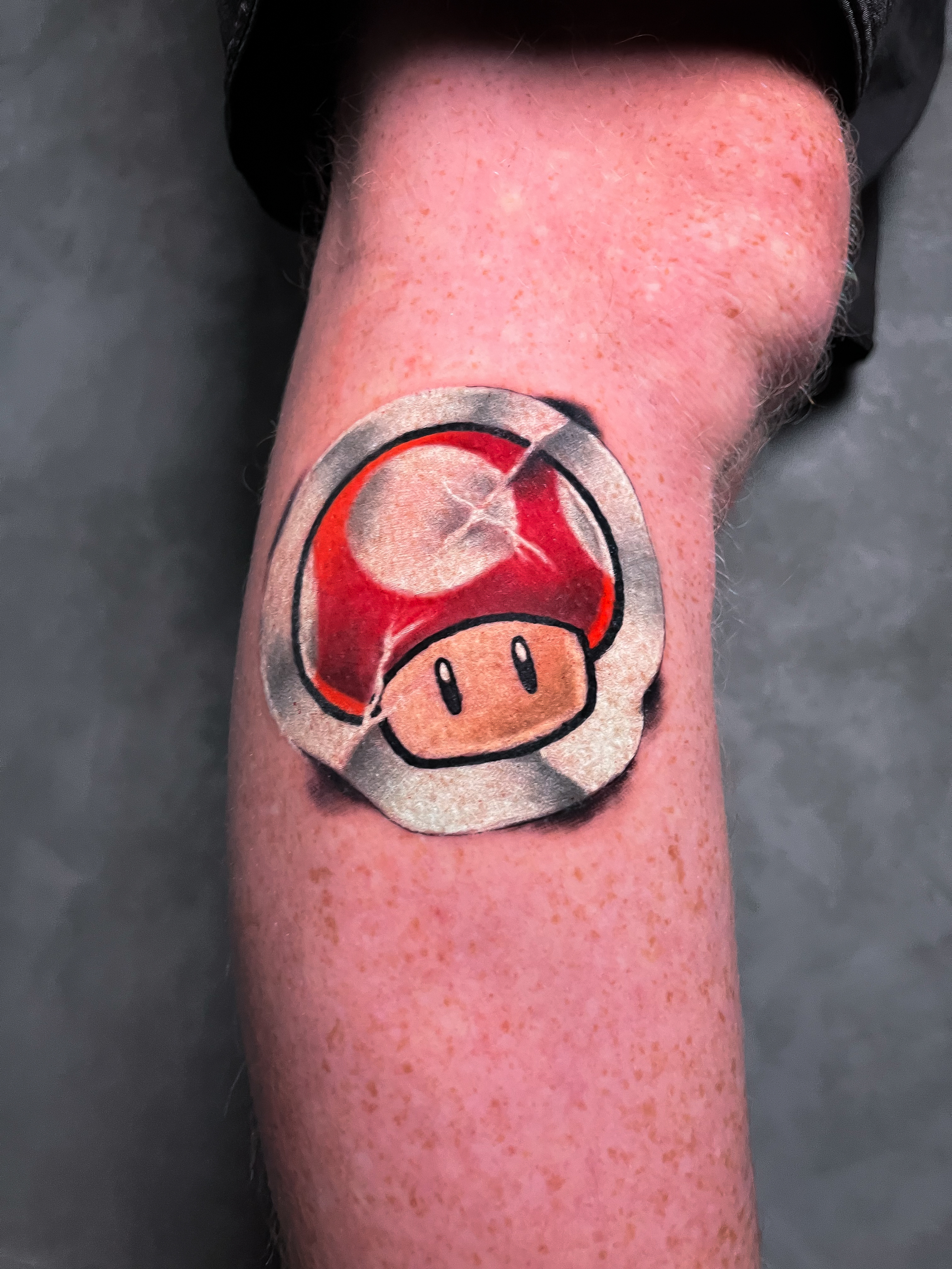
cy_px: 634
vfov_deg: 67.3
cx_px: 476
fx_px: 953
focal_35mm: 26
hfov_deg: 53.1
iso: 320
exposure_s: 1/60
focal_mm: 5.1
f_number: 1.6
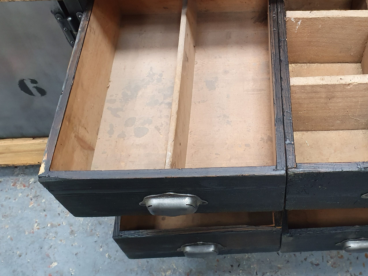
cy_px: 86
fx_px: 436
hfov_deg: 44.5
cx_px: 270
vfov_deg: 34.7
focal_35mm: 41
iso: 400
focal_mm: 4.32
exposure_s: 1/40
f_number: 2.4
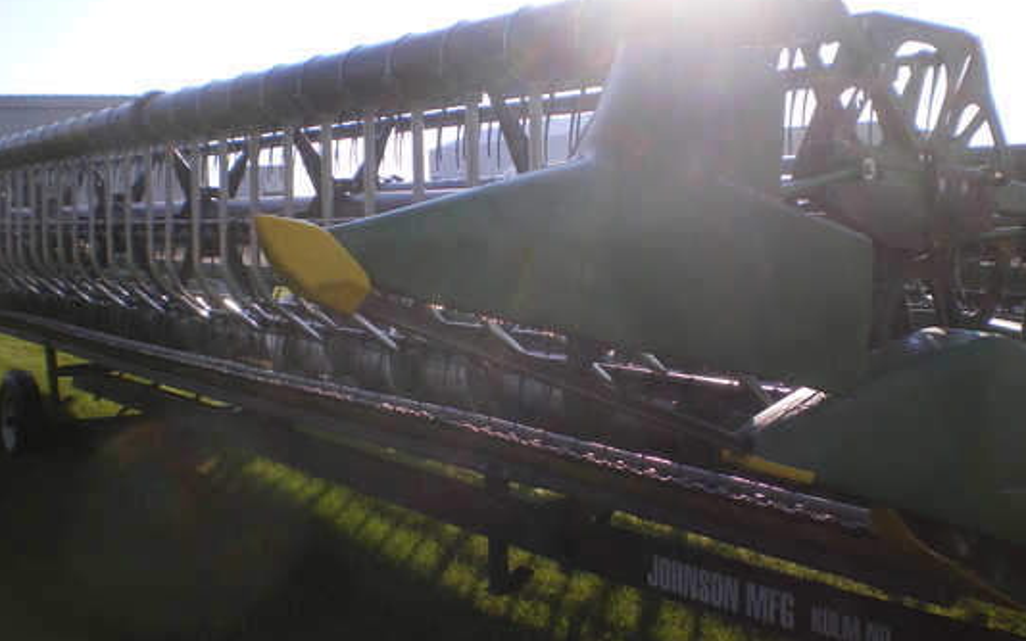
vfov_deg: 31.3
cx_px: 519
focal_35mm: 41
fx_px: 1147
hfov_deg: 48.2
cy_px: 332
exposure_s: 1/250
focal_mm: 6.3
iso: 64
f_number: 4.6
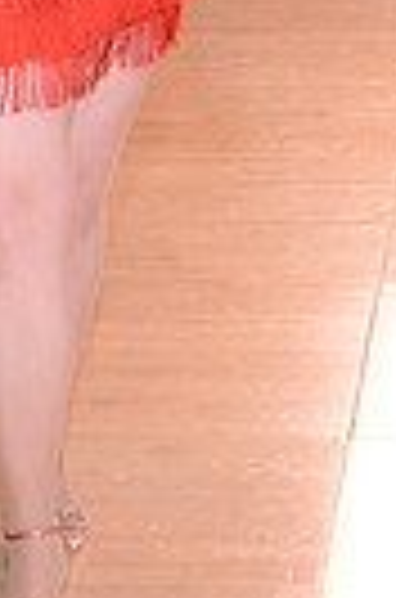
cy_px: -369
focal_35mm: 218
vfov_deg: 9.2
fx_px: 3616
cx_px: -2
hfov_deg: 6.2
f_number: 5
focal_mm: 50
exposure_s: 1/200
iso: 2000
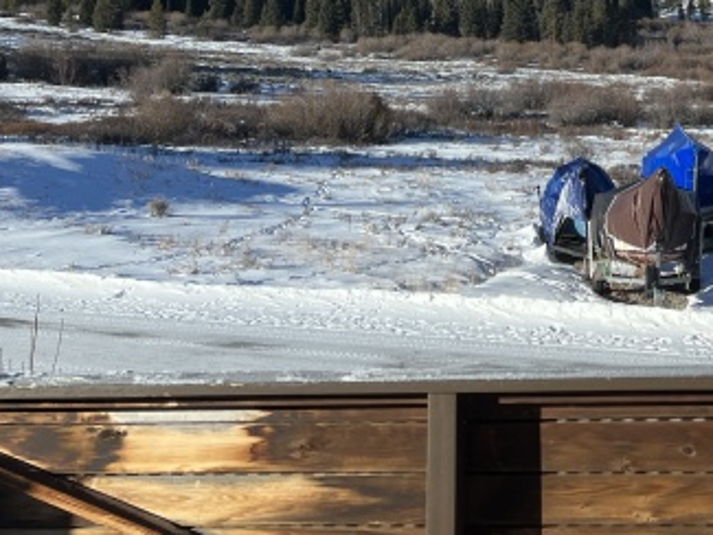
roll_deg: +1.3
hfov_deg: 28.0
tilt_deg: +3.8
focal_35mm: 64
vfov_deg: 21.9
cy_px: -26
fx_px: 1319
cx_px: 750
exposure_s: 1/2841
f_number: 1.5
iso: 50
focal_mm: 5.7
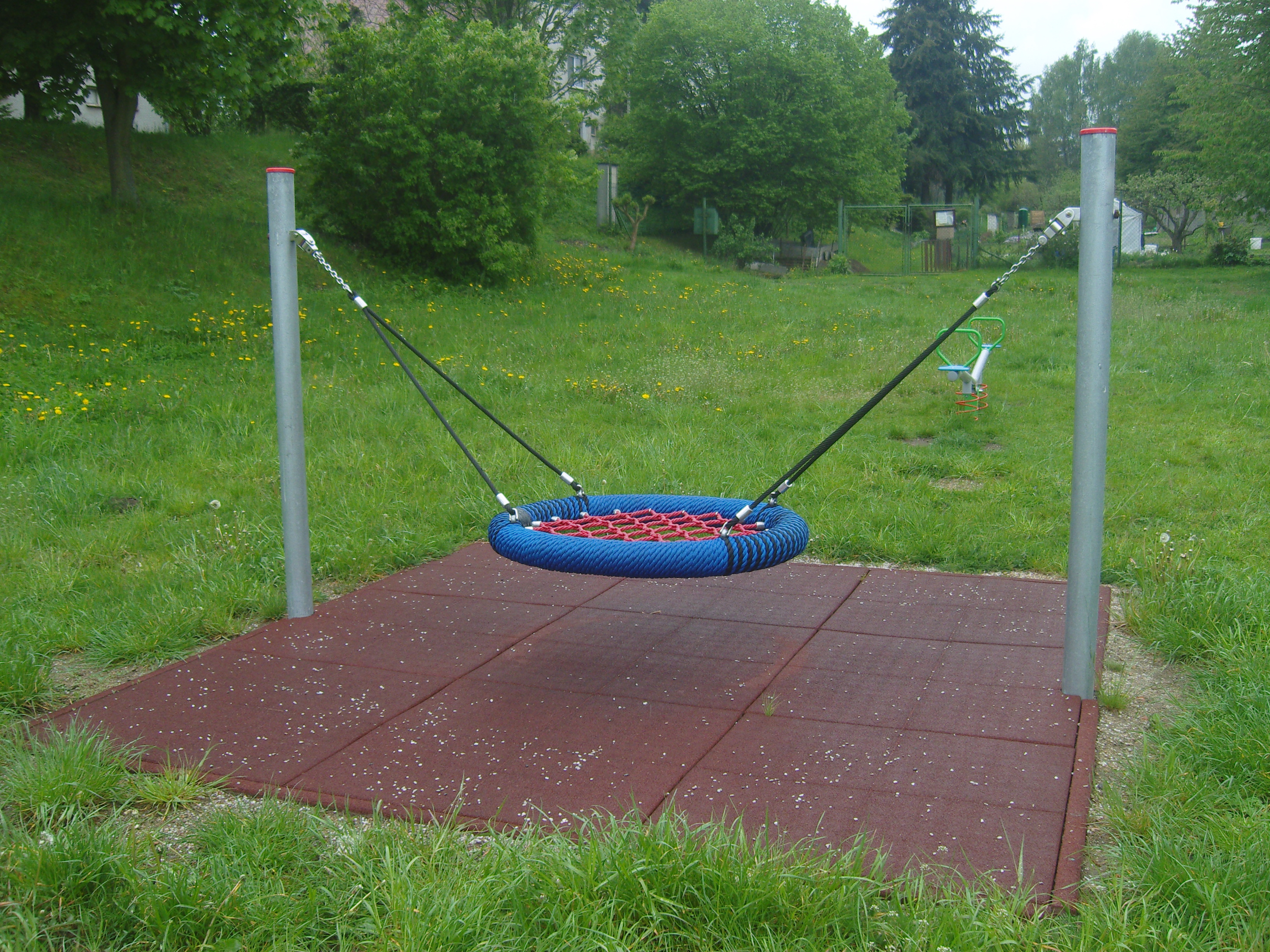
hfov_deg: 54.0
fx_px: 1247
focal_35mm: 34
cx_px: 635
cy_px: 476
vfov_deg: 41.8
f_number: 2.8
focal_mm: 7.3
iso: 100
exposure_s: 1/400
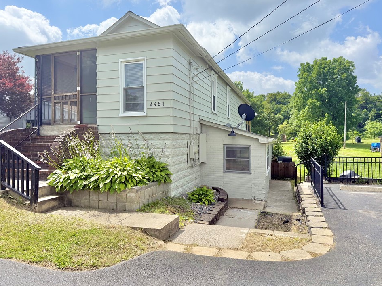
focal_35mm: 26
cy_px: 134
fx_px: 287
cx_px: 177
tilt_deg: +0.9
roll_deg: +0.3
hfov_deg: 67.2
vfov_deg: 53.0
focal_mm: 6.76
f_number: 1.78
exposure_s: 1/5714
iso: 100
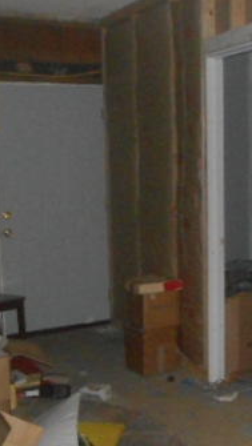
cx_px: 188
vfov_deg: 39.8
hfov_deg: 22.9
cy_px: 244
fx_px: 616
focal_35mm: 52
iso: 900
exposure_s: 1/25
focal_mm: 4.5
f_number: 3.7
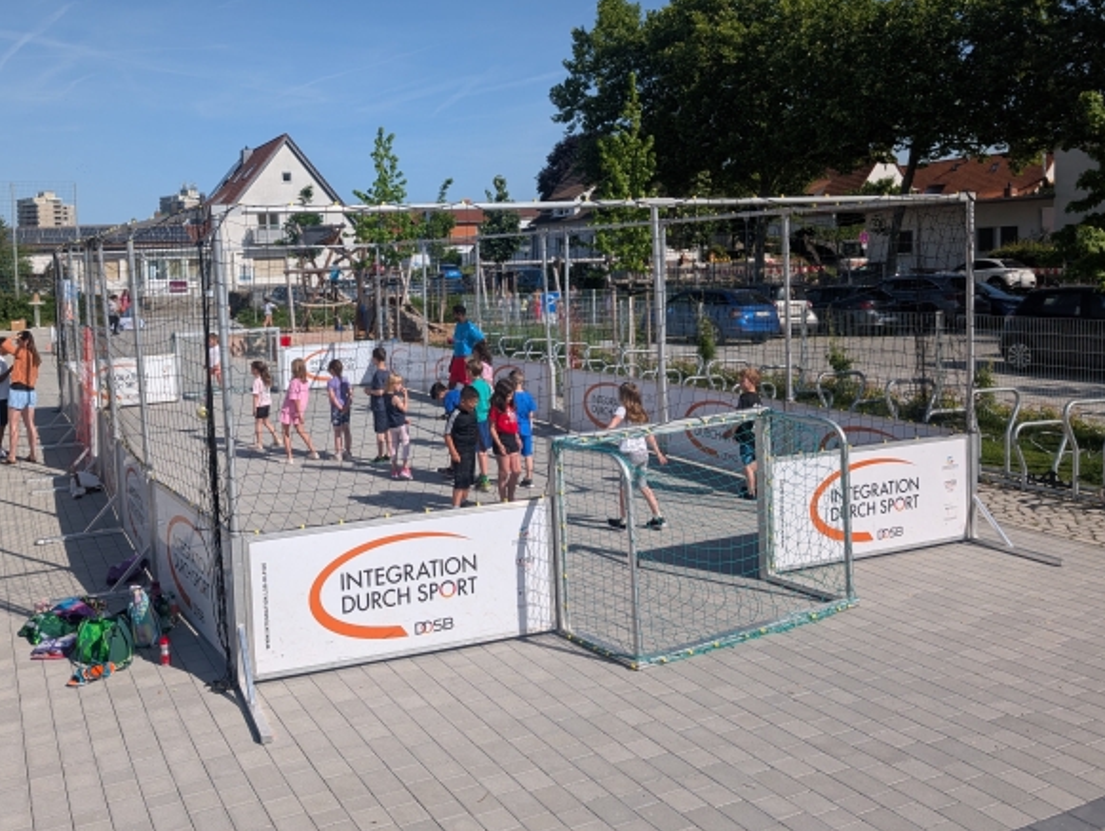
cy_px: 300
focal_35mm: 31
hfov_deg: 57.6
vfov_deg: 45.1
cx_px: 417
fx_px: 991
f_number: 1.68
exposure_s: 1/1764
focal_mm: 6.9
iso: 21
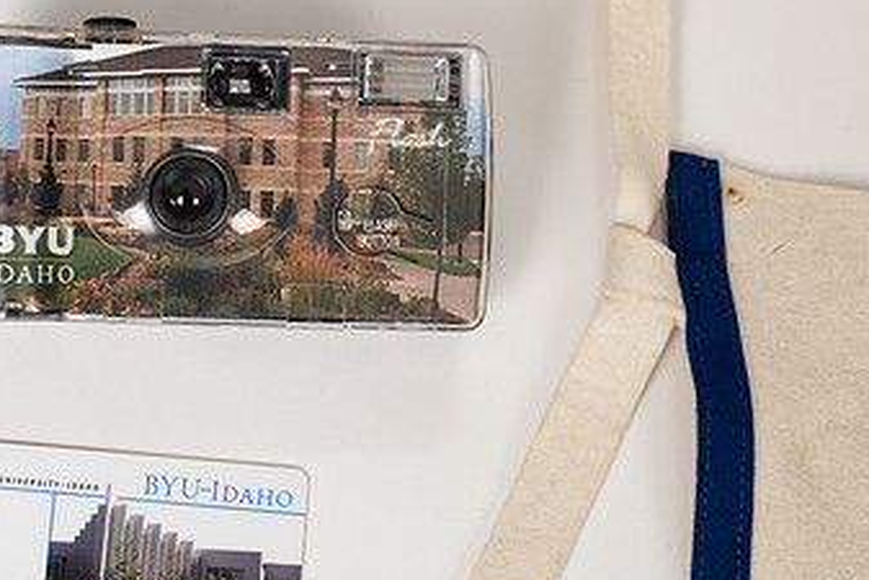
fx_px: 2077
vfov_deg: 15.8
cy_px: 159
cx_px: 325
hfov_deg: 23.6
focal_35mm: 86
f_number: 6.3
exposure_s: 1/125
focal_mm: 50
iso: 200
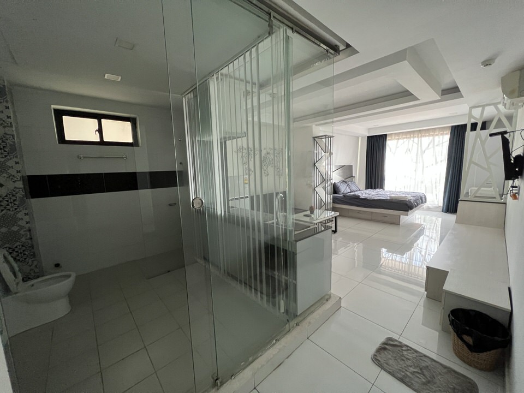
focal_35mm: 13
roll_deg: +2.4
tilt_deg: -7.4
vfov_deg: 89.9
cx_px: 262
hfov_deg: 106.2
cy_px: 196
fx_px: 197
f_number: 1.8
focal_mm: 1.57
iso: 500
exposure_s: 1/60
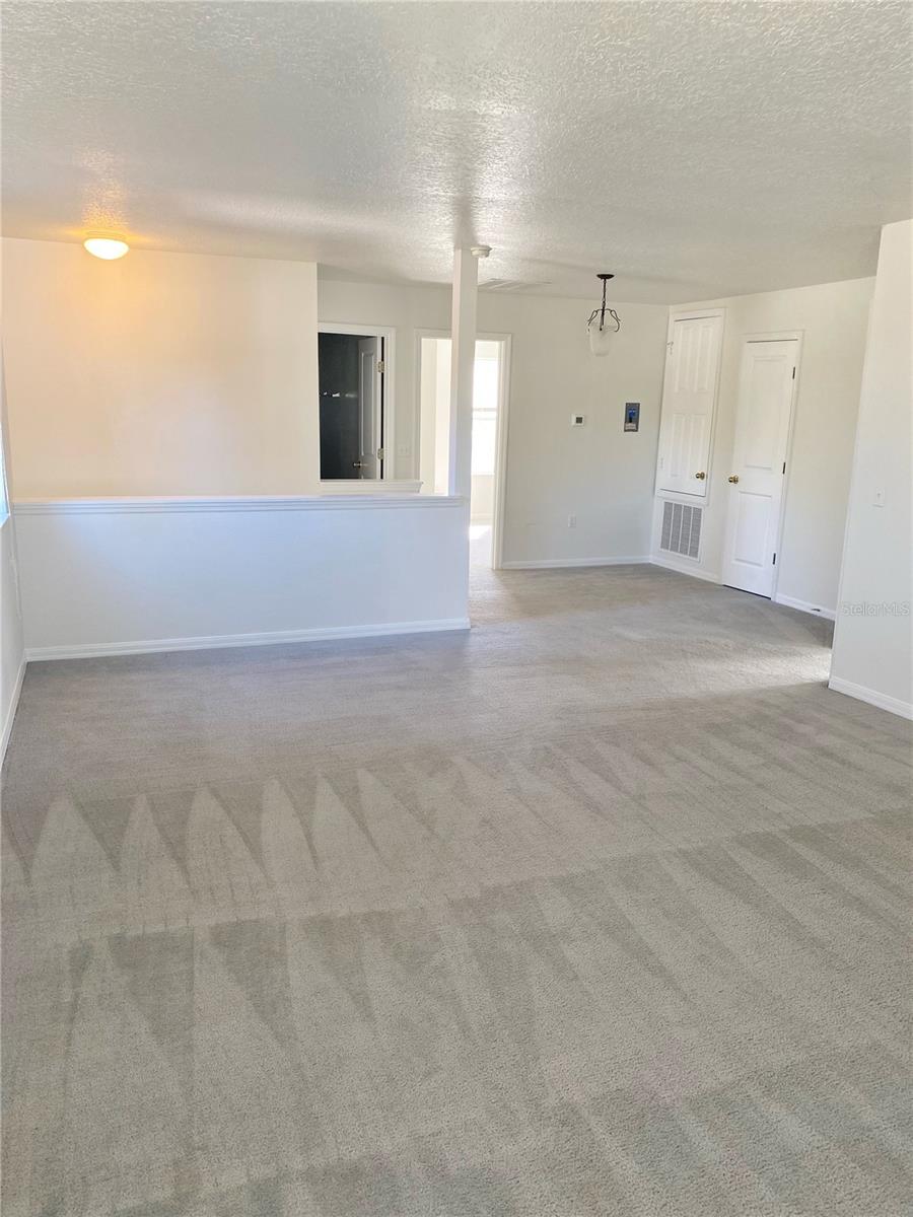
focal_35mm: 26
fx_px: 914
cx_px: 456
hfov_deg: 53.1
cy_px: 608
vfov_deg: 67.3
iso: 80
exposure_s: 1/60
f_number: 1.8
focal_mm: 4.25
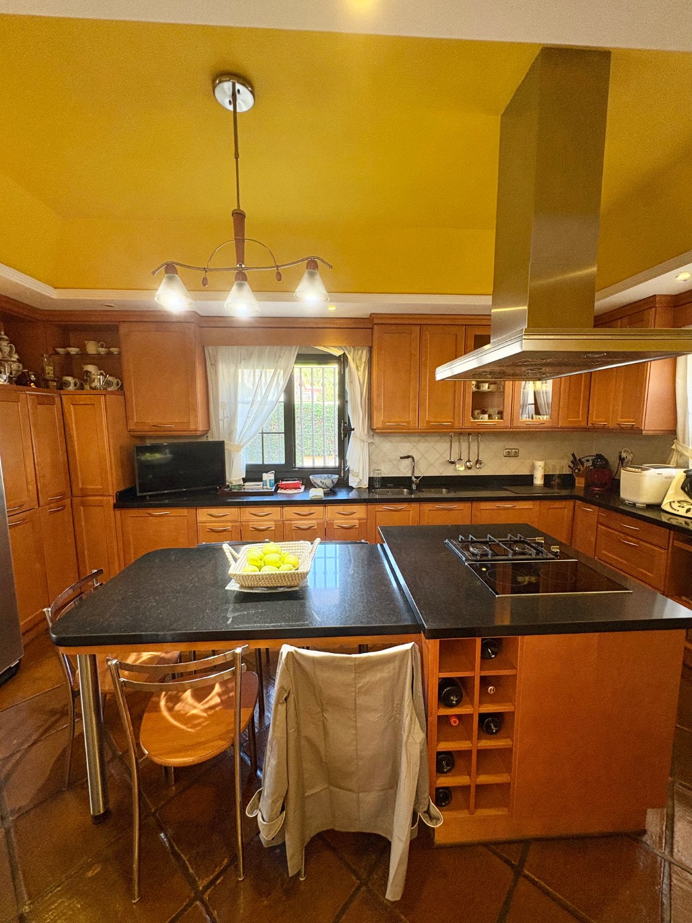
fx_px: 373
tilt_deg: -6.0
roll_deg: +0.3
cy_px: 462
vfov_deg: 102.1
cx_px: 346
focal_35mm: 14
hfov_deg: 85.7
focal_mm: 2.22
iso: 320
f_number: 2.2
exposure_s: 1/50
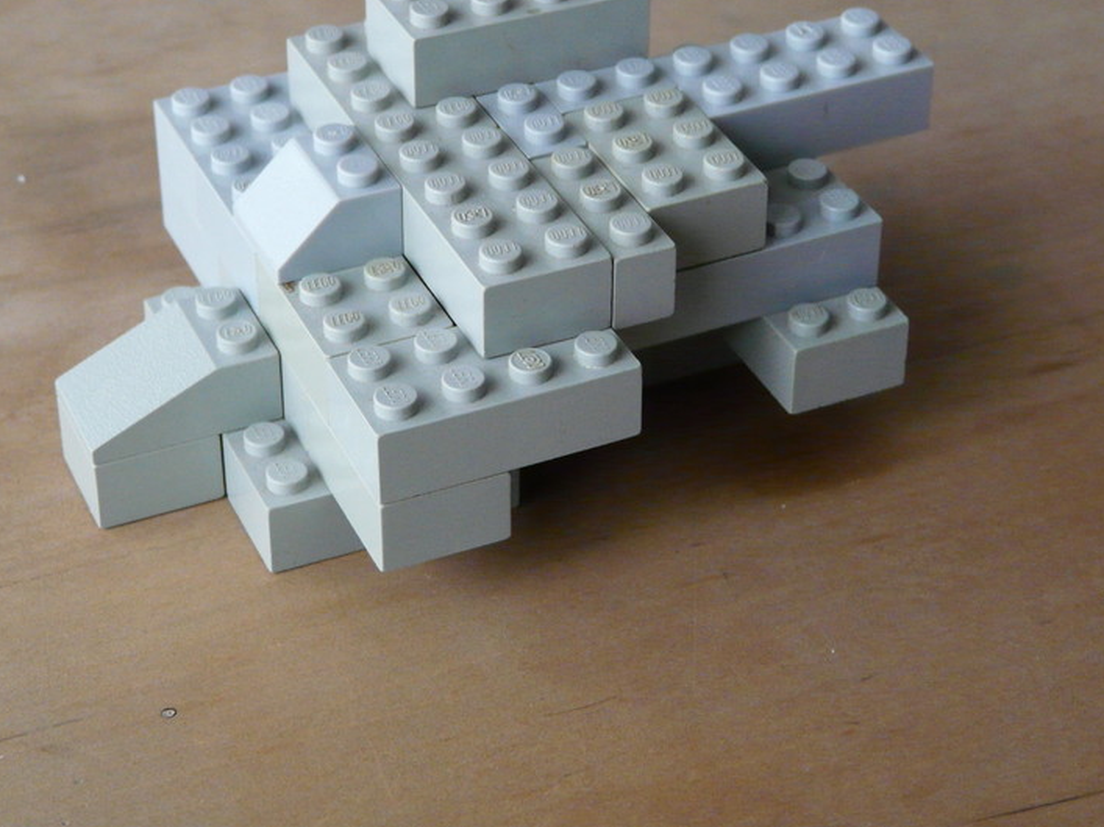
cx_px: 489
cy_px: 303
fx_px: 2679
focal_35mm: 84
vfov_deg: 17.5
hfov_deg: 23.3
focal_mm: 10.8
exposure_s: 1/20
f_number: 3.2
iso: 400
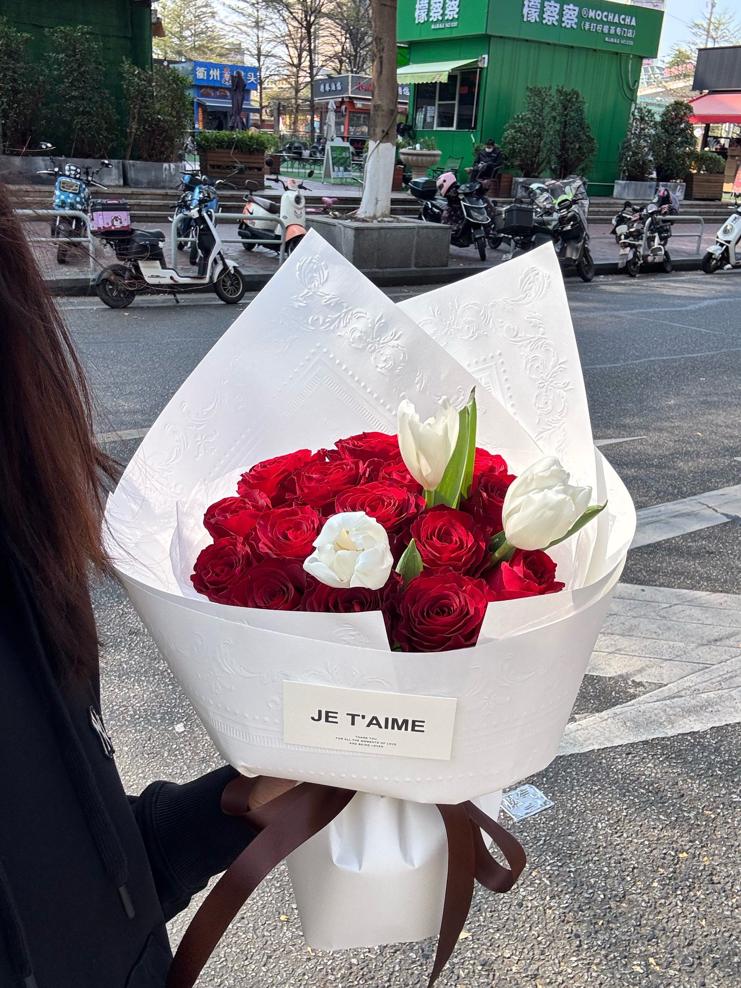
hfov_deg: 46.8
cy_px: 494
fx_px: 856
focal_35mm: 30
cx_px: 370
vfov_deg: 60.0
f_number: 1.9
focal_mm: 2.69
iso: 25
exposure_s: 1/440
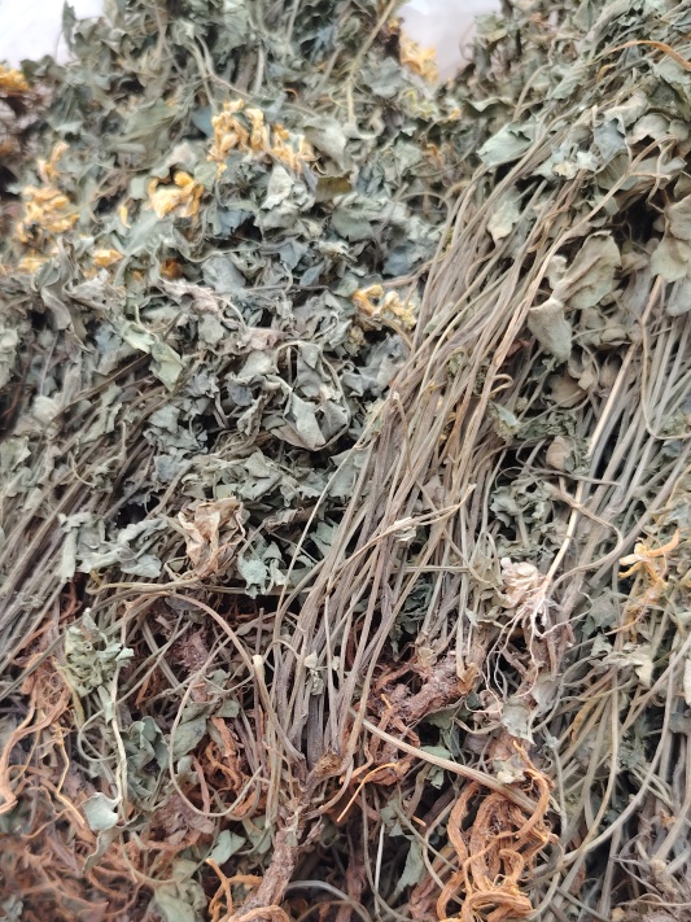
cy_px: 624
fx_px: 958
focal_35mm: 36
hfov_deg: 39.6
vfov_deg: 50.3
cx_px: 323
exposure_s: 1/100
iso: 369
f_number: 1.75
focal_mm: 5.25
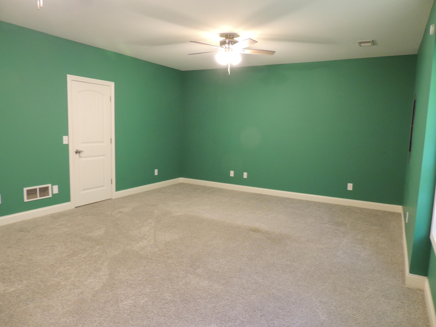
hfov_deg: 71.6
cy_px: 164
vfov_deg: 56.8
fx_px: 302
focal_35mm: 24
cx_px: 218
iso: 400
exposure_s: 1/13
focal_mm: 4.3
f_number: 3
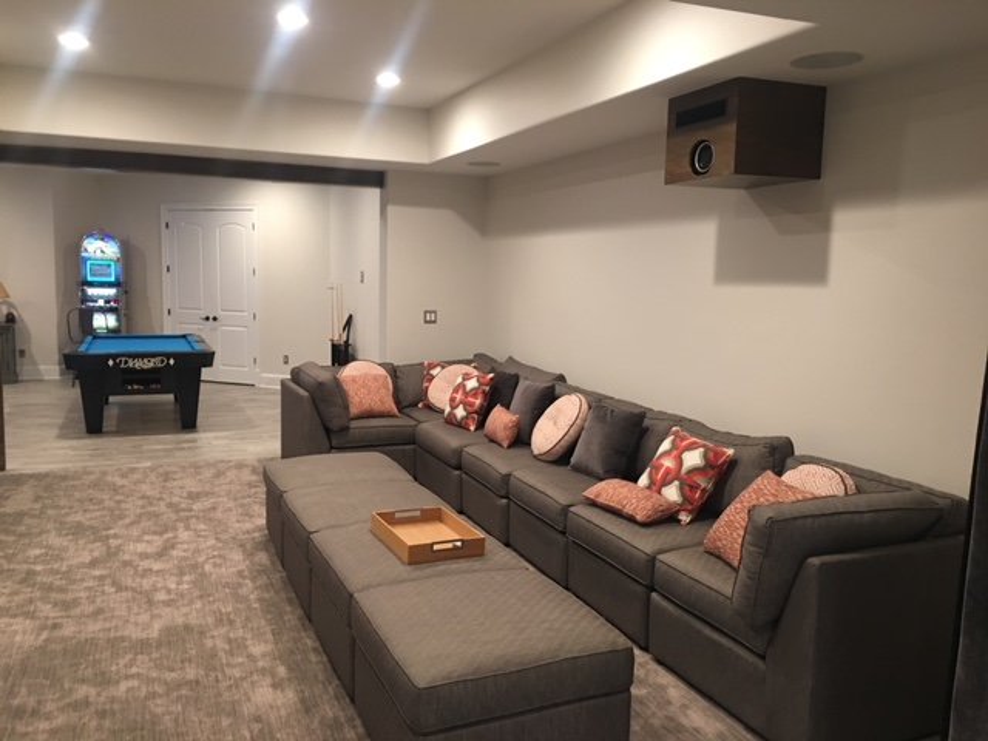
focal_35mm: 29
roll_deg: -1.2
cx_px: 494
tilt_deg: -5.9
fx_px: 828
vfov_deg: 48.2
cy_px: 370
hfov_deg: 61.7
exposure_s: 1/15
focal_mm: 4.15
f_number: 2.2
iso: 64
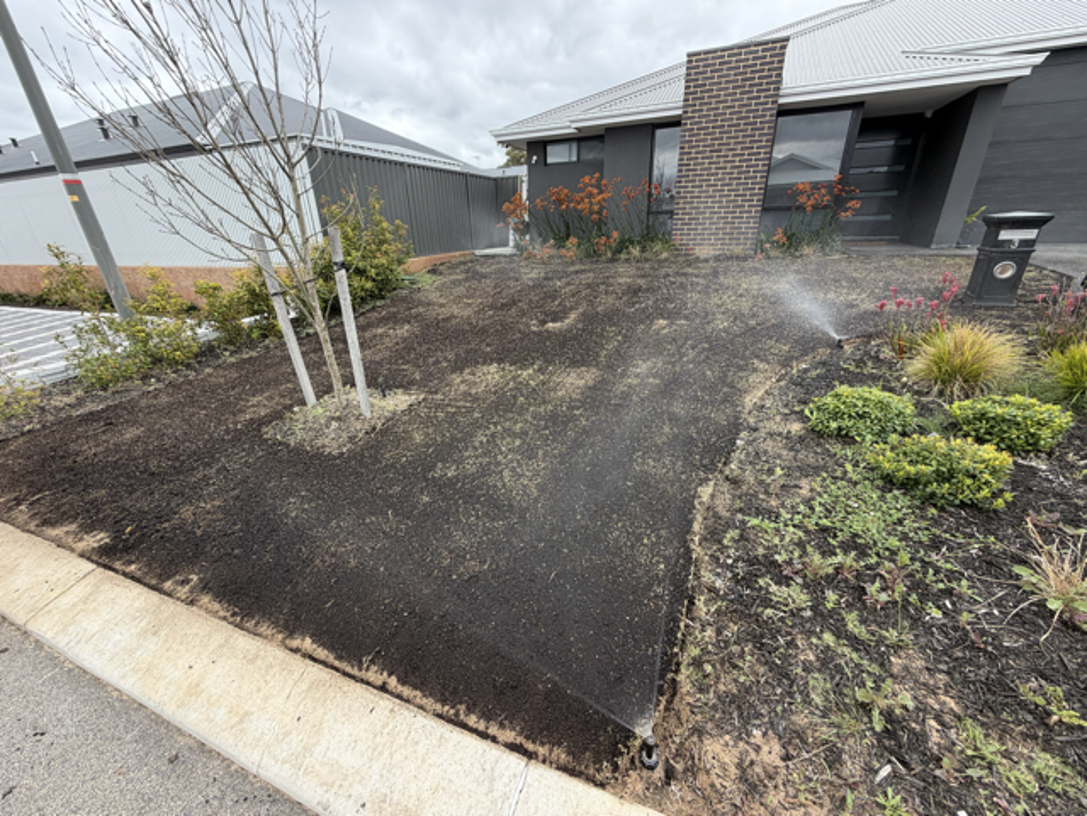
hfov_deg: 102.1
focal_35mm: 14
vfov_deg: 85.7
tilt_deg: -23.1
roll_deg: +1.2
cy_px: 408
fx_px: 440
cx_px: 544
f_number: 2.2
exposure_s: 1/225
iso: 40
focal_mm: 2.22
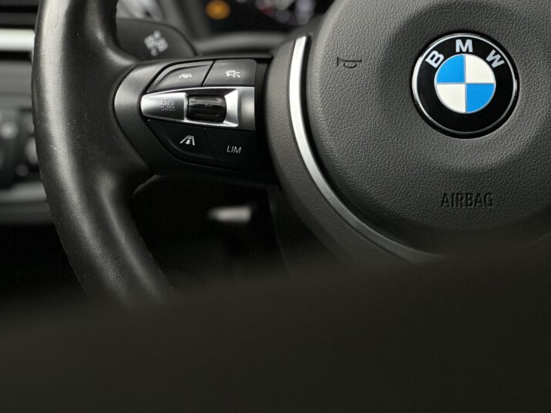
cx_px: 253
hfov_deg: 17.9
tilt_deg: -15.9
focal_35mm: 110
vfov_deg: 13.4
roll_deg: -2.5
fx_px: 1751
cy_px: 125
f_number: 2.8
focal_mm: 9
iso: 200
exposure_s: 1/121
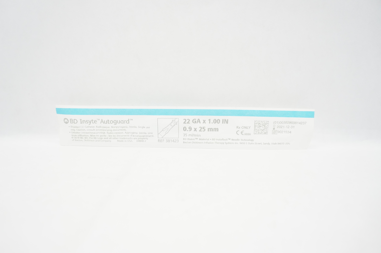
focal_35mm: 27
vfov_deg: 47.8
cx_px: 190
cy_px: 126
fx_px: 285
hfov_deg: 67.4
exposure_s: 1/80
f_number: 5
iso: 800
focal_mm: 18
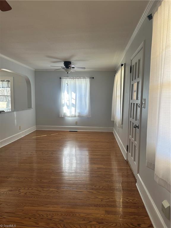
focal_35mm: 24
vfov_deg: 71.6
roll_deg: -0.8
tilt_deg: -3.9
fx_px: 158
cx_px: 86
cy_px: 114
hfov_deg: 56.8
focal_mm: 6.86
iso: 80
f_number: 1.78
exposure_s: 1/130
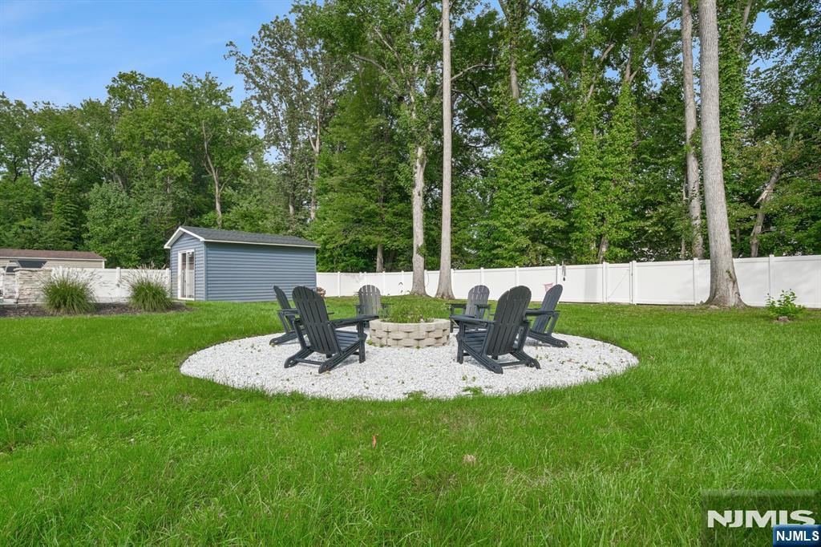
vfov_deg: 67.3
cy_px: 274
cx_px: 410
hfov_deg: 90.0
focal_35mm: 18
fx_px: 410
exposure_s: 1/550
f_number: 5.6
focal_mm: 12.3
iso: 160
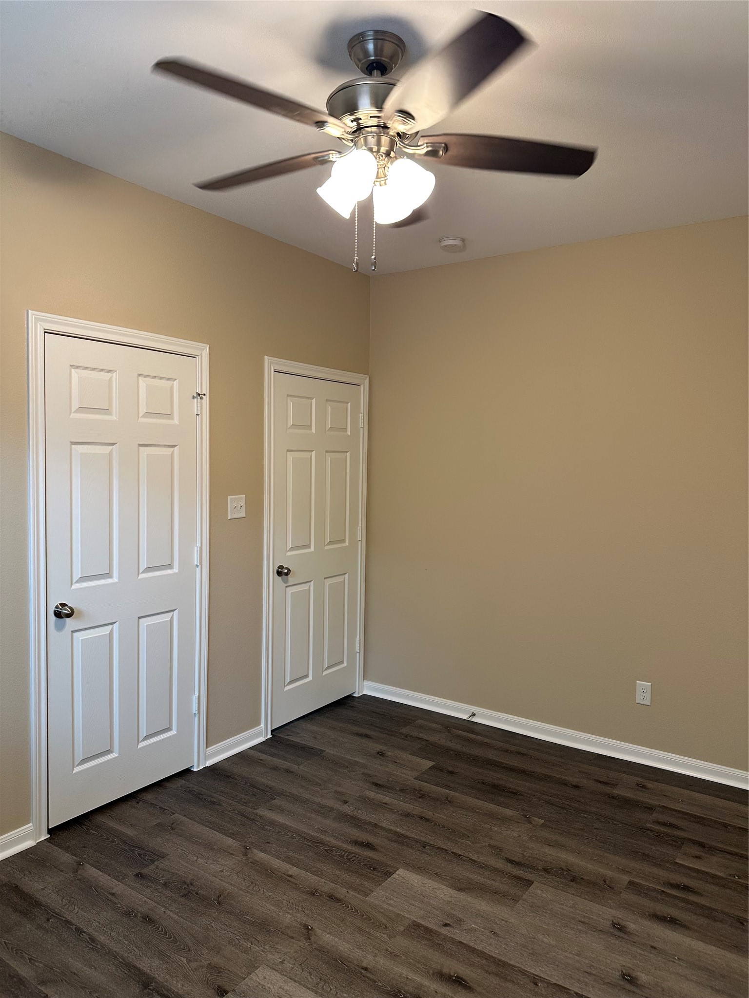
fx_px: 692
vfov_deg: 71.6
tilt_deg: -4.4
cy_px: 499
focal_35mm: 24
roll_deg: -1.5
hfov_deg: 56.8
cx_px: 374
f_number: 1.78
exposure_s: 1/60
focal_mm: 6.86
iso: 125
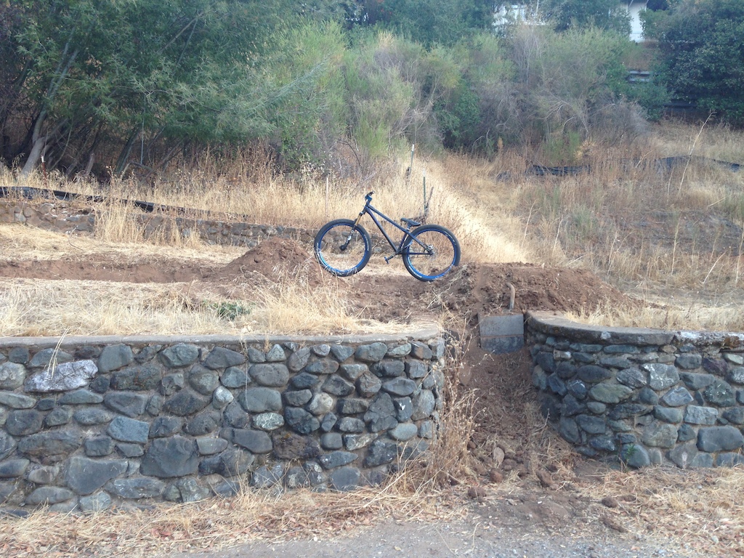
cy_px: 279
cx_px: 372
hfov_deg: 55.4
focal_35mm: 33
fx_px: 709
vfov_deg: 42.9
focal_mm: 4.12
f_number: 2.4
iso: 50
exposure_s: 1/40
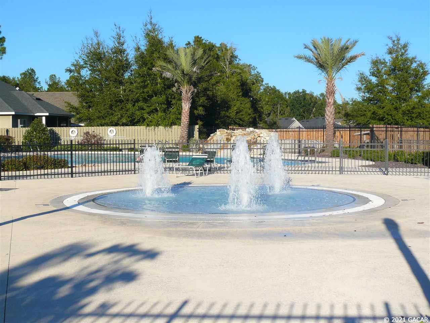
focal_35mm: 54
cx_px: 215
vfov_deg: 27.0
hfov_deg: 35.5
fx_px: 671
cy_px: 162
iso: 100
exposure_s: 1/200
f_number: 11
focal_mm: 8.8
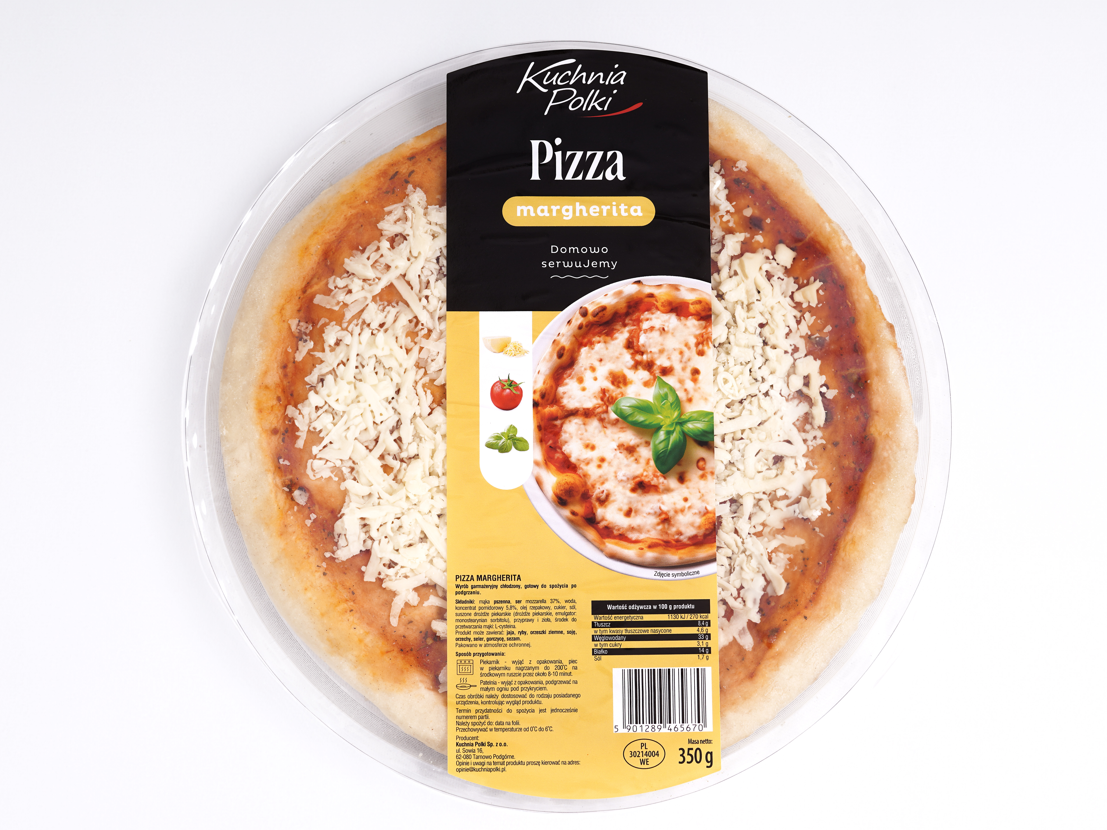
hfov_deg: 34.9
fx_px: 1759
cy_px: 420
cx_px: 561
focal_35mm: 55
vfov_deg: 26.6
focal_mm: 50
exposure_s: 1/125
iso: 100
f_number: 8
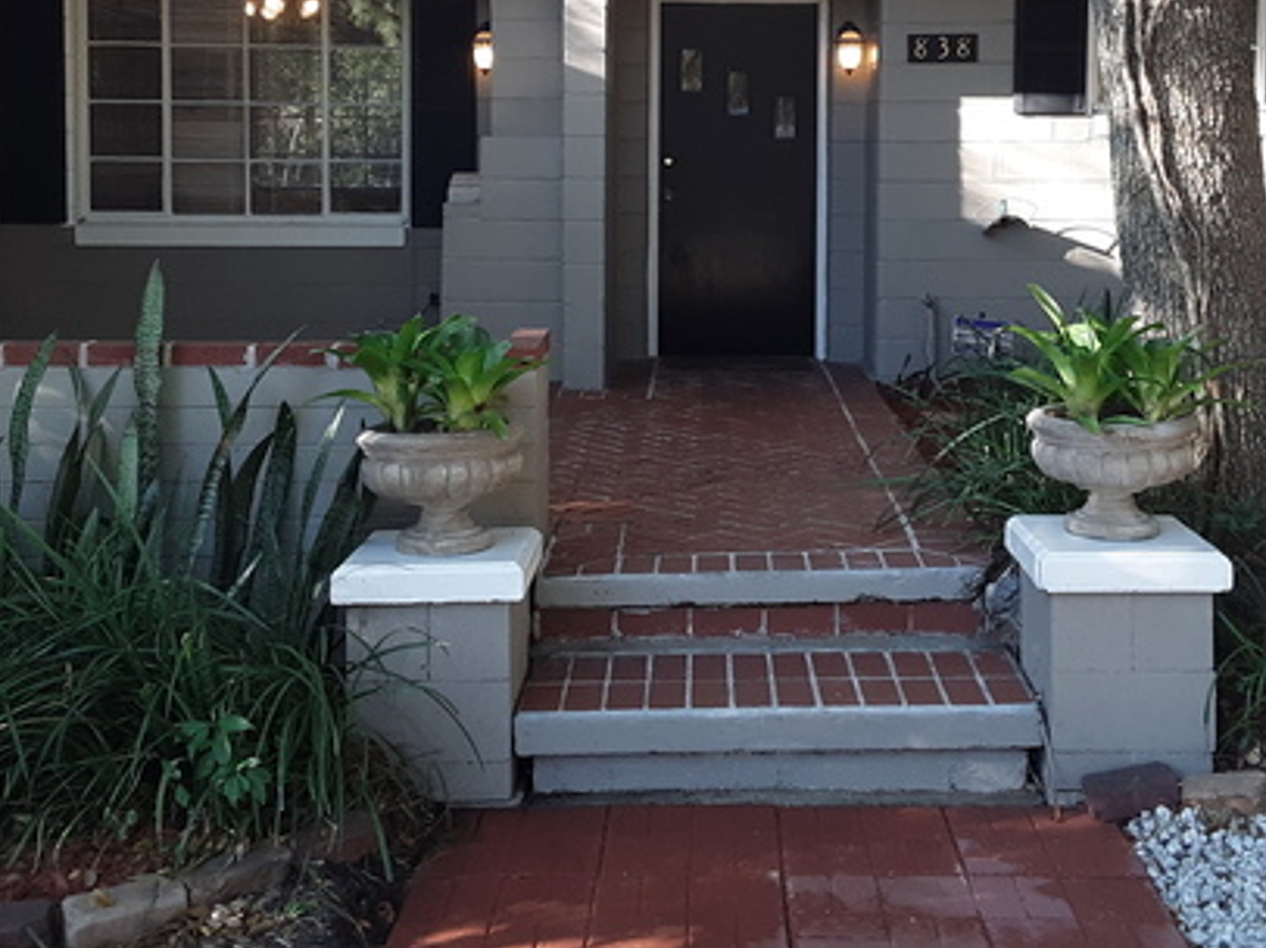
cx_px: 741
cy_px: 203
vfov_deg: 30.8
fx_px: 1681
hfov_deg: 41.1
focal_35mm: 46
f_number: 1.9
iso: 64
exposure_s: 1/120
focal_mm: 2.91
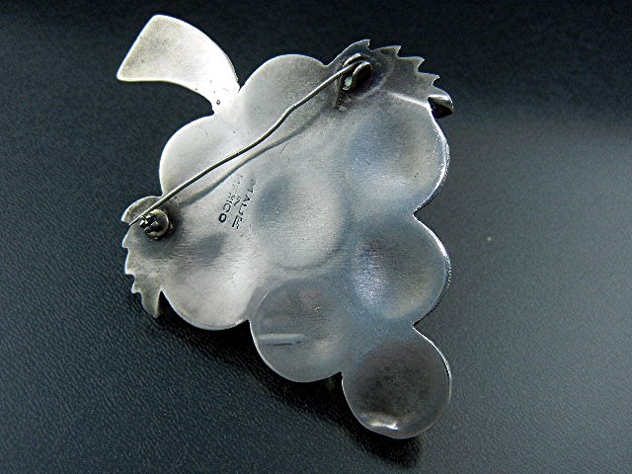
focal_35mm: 52
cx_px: 316
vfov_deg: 28.0
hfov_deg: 36.8
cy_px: 237
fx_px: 949
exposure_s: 1/33.5
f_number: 3.9
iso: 200
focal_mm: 9.3
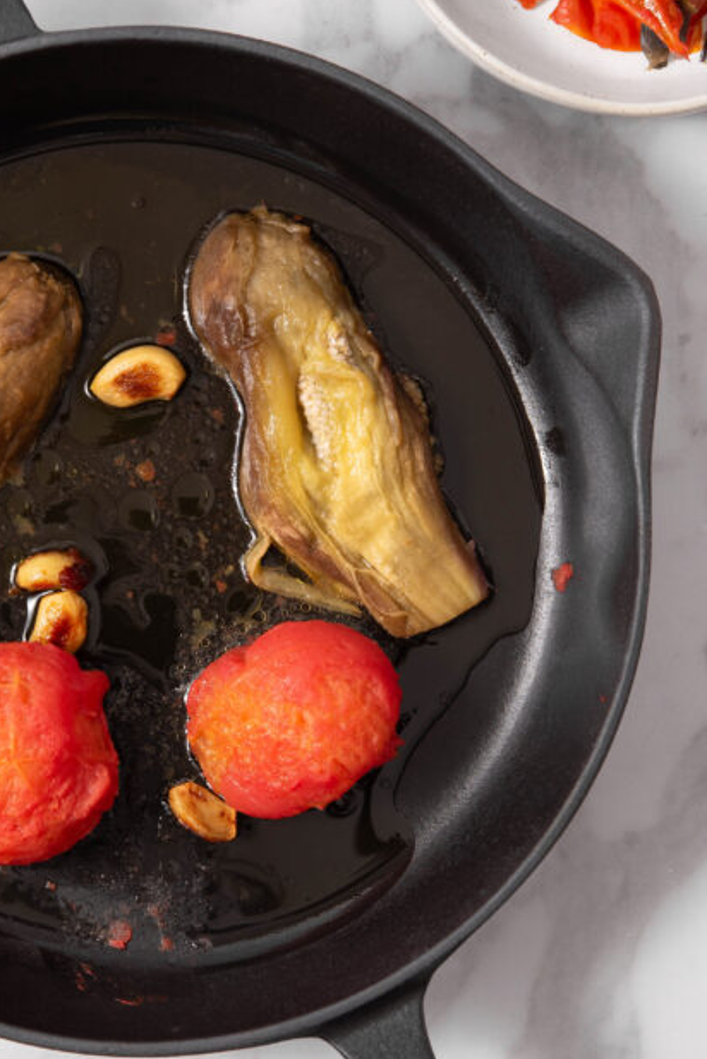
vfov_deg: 20.0
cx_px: 168
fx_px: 3001
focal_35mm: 102
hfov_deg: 13.4
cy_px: 646
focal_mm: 60
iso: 100
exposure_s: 1/5
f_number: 8
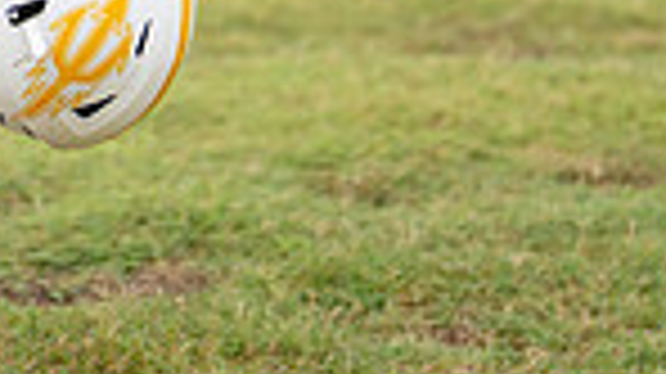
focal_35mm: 262
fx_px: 4623
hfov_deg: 8.2
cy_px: -437
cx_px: -133
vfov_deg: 4.5
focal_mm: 50
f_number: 1.2
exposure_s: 1/1250
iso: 320
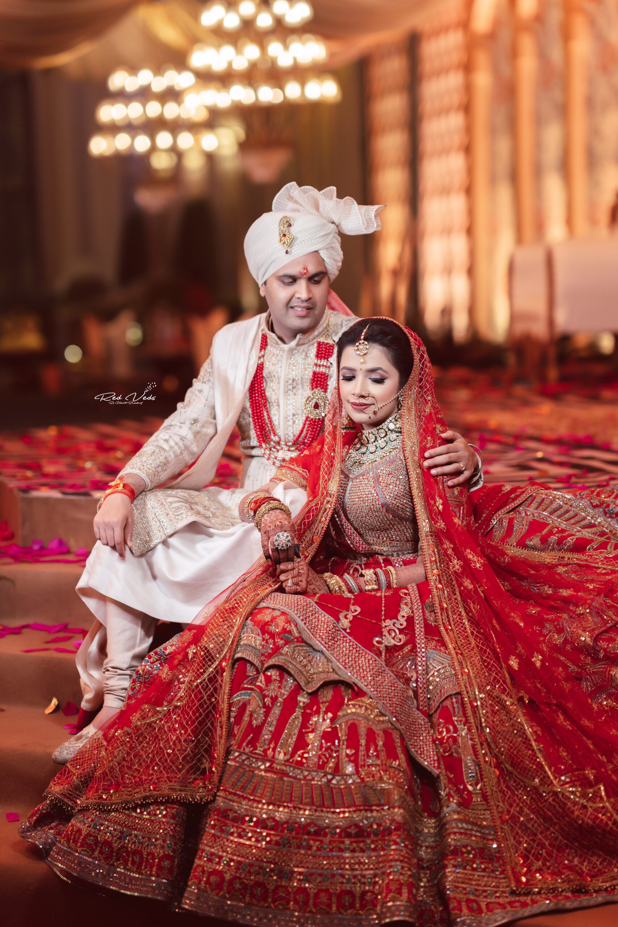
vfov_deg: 23.9
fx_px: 2188
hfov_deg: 16.1
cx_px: 309
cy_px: 464
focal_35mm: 85
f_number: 1.8
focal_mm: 85
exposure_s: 1/250
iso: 400
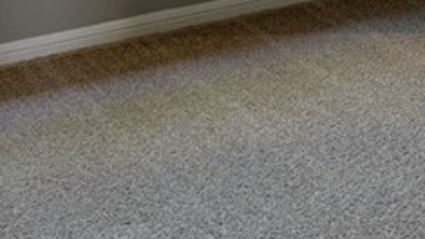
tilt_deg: -4.9
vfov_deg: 9.6
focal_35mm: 114
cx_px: 407
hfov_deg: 18.4
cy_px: -304
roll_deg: -0.2
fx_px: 1284
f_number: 1.78
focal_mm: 6.76
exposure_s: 1/60
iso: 125
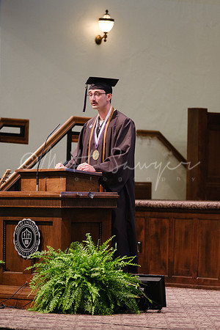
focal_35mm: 194
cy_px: 165
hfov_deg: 7.1
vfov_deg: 10.6
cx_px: 110
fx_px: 1778
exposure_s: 1/60
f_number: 2.8
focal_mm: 129.2
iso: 1600
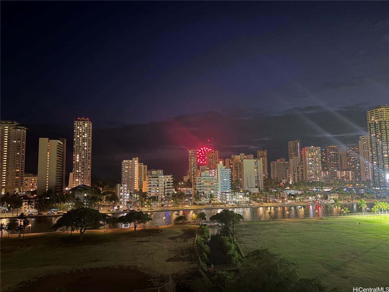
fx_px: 292
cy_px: 146
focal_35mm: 26
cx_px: 194
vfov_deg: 53.1
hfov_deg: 67.3
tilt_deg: +6.1
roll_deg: +1.8
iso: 1000
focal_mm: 5.96
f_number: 1.6
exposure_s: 1/9
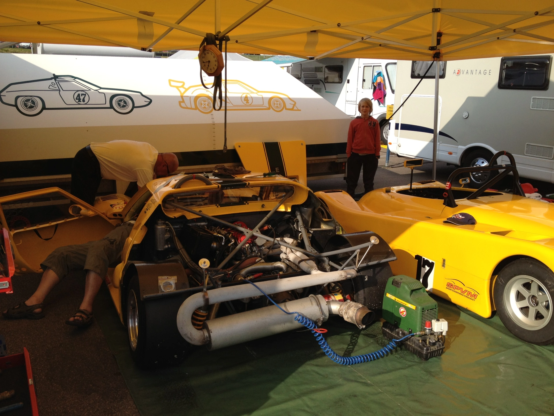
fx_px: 560
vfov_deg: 40.7
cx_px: 277
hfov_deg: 52.6
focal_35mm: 35
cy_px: 208
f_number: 2.4
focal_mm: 4.28
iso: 64
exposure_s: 1/1255
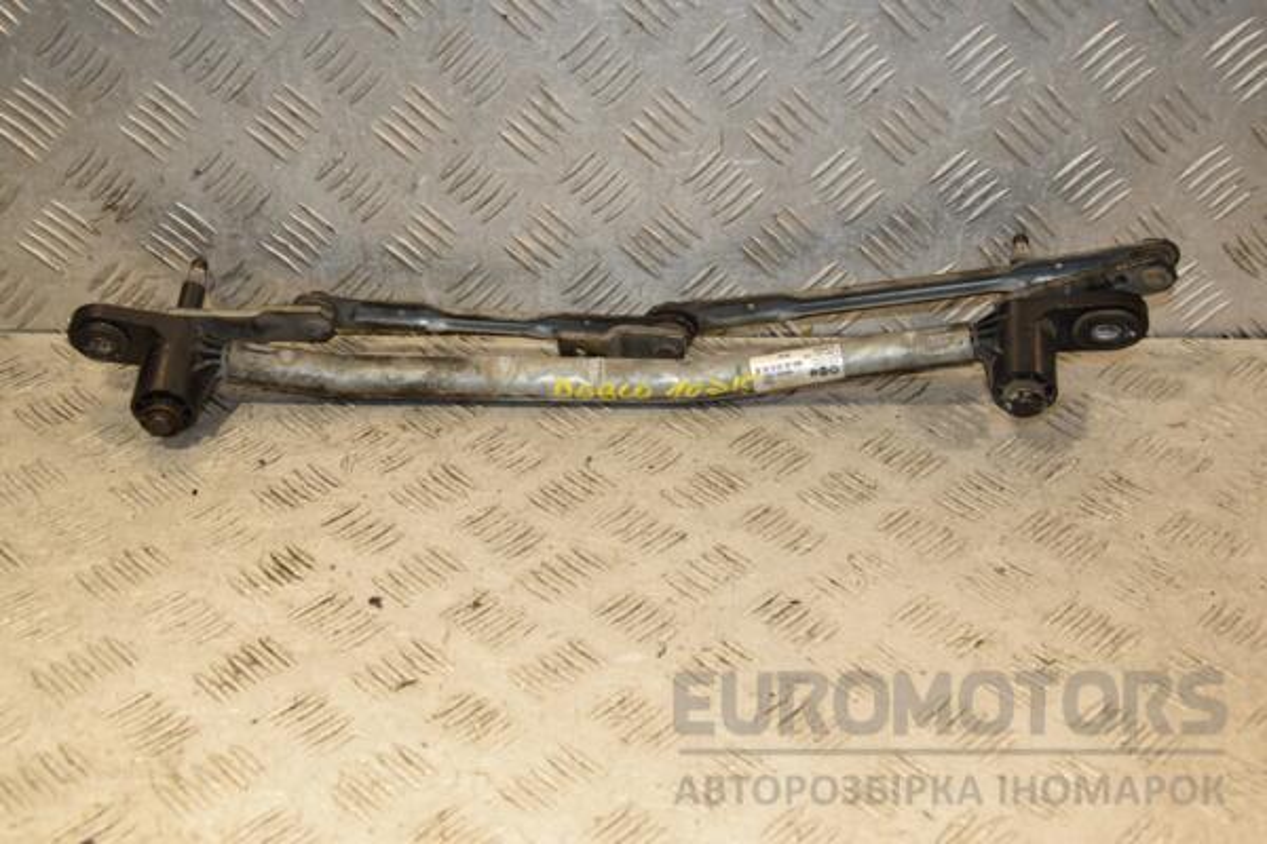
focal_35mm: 48
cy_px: 422
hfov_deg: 41.1
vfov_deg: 28.1
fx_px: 1689
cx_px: 634
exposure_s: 1/200
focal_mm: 32
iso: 800
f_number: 7.1
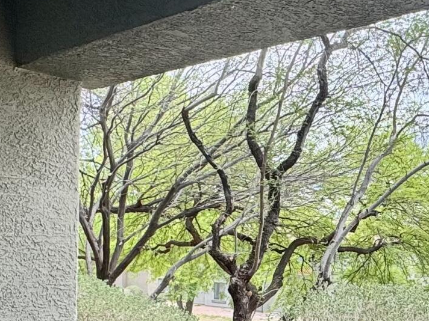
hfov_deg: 31.7
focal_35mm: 59
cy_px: 234
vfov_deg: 24.6
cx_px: 355
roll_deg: -1.3
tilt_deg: -0.5
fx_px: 731
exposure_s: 1/428
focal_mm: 2.22
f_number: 2.2
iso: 40
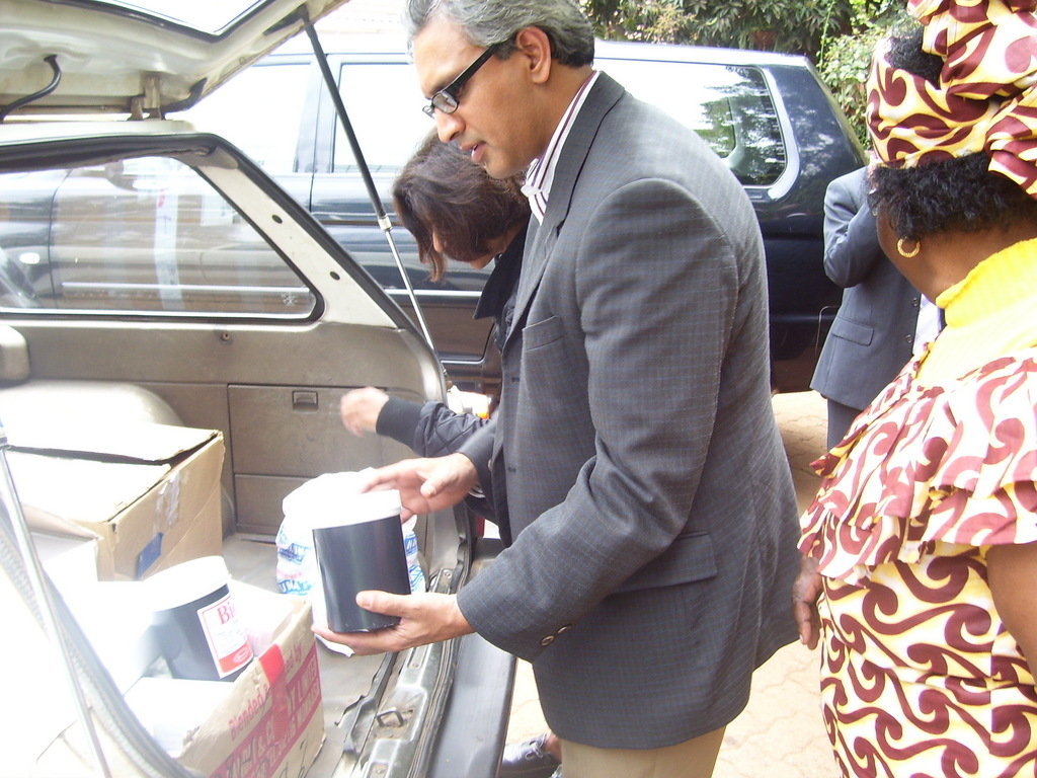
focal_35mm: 34
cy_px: 389
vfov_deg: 41.8
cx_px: 518
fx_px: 1019
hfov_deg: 54.0
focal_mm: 5.6
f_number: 2.7
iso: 80
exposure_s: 1/90
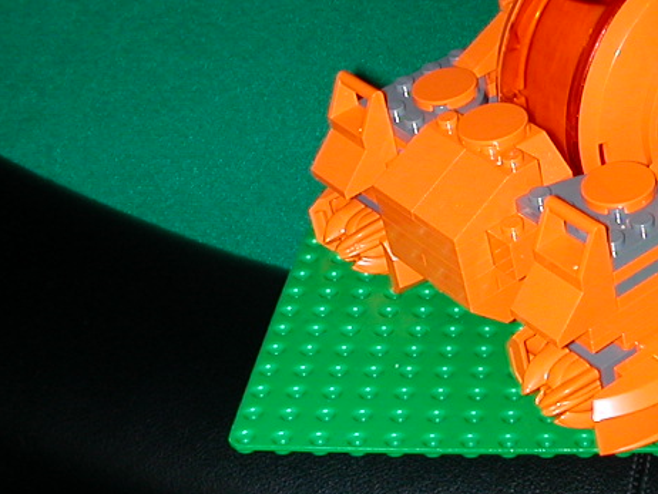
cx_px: 726
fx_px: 1560
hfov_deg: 22.5
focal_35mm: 82
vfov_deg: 18.0
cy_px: 205
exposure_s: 1/59.9
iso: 100
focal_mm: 5.6
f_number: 4.5
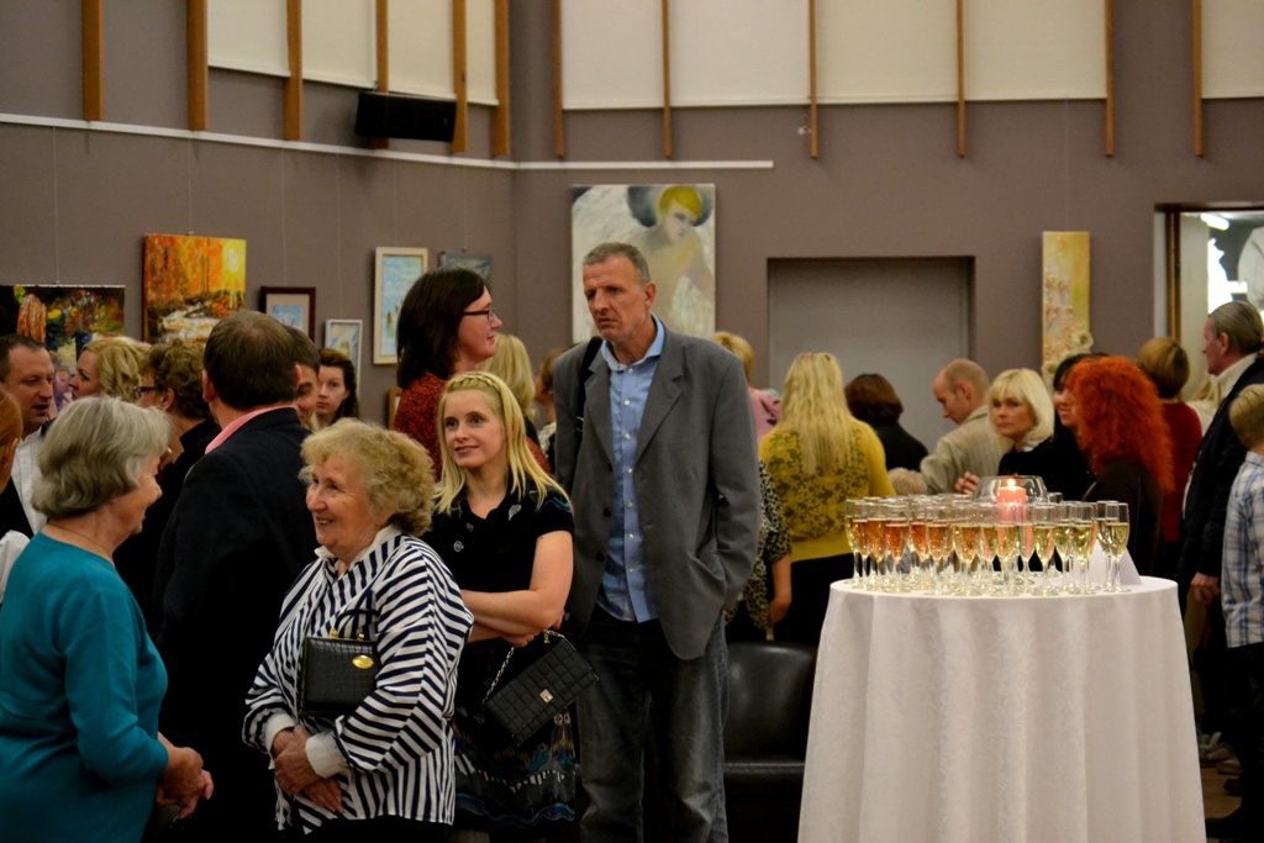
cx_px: 632
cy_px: 422
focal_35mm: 82
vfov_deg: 16.6
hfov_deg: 24.6
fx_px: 2897
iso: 2800
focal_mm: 55
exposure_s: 1/60
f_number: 4
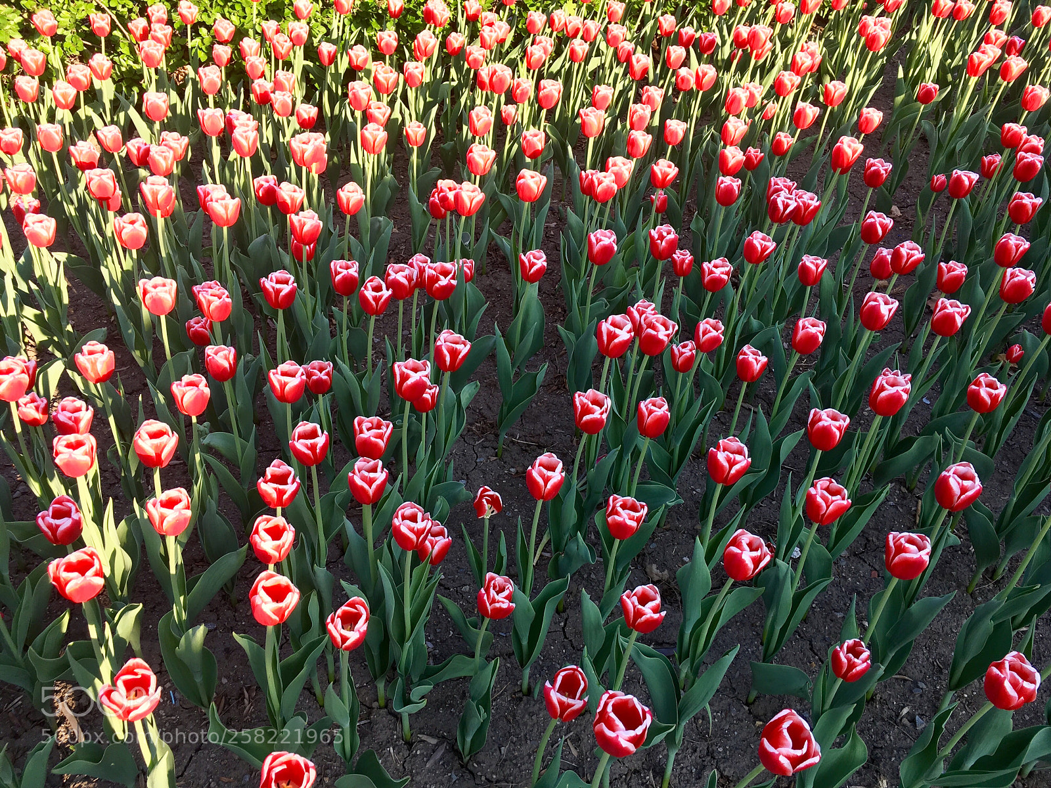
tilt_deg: -38.4
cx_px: 526
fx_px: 880
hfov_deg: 61.7
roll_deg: +0.8
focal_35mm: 29
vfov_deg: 48.2
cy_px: 394
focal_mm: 4.15
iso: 25
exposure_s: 1/234
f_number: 2.2
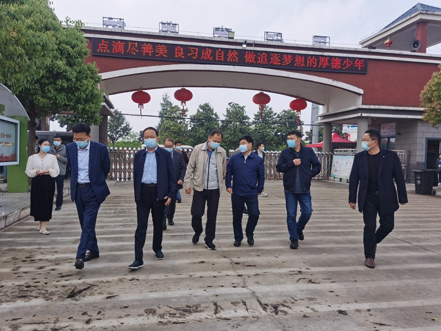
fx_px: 382
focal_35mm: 30
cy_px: 166
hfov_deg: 60.0
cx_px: 220
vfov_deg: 46.8
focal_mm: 5.56
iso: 50
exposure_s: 1/3165
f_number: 1.6
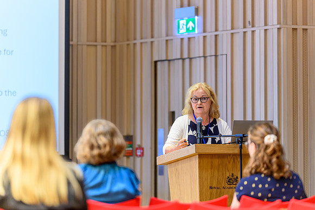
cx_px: 158
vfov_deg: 10.1
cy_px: 105
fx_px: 1186
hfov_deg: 15.1
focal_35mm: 136
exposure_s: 1/400
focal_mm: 135
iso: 1400
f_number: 1.8
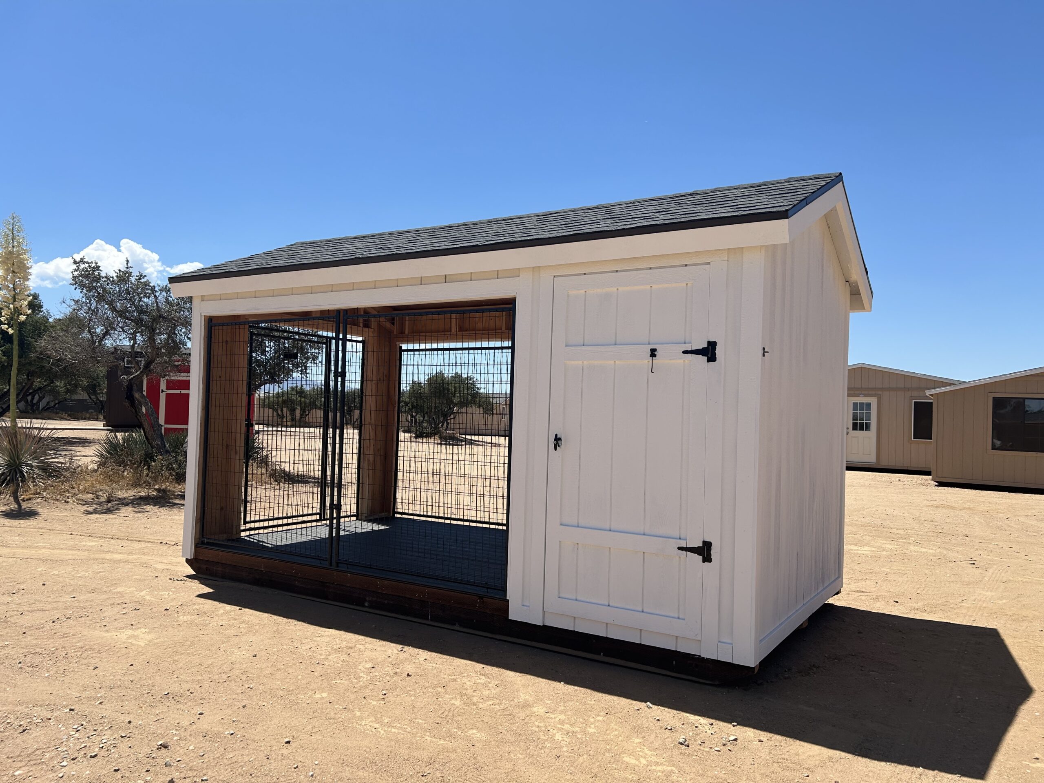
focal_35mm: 26
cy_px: 392
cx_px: 522
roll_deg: -0.3
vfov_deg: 53.1
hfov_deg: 67.3
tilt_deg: +2.9
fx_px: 784
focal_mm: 5.7
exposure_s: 1/5319
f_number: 1.5
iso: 50
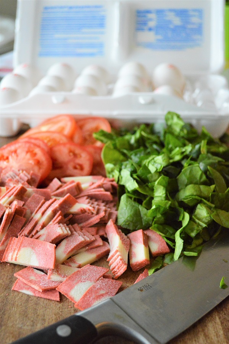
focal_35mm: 48
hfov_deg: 28.0
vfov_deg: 41.1
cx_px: 114
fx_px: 459
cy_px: 172
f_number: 4.8
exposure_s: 1/250
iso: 3200
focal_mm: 32
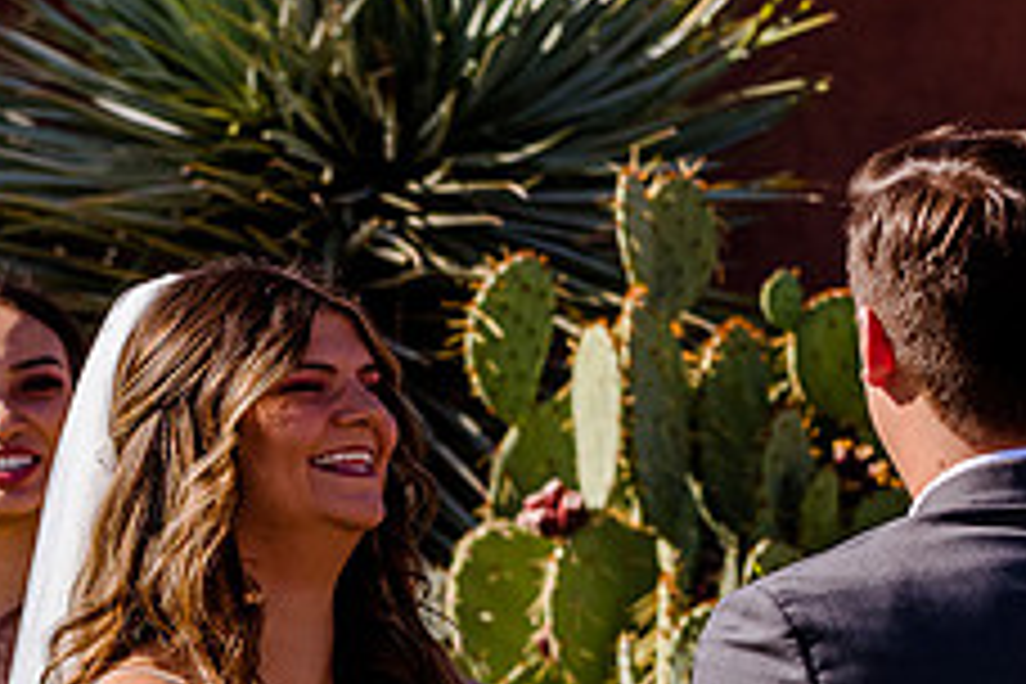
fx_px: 11342
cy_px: 646
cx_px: 331
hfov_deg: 5.2
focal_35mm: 398
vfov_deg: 3.5
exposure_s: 1/800
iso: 200
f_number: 5
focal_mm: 95
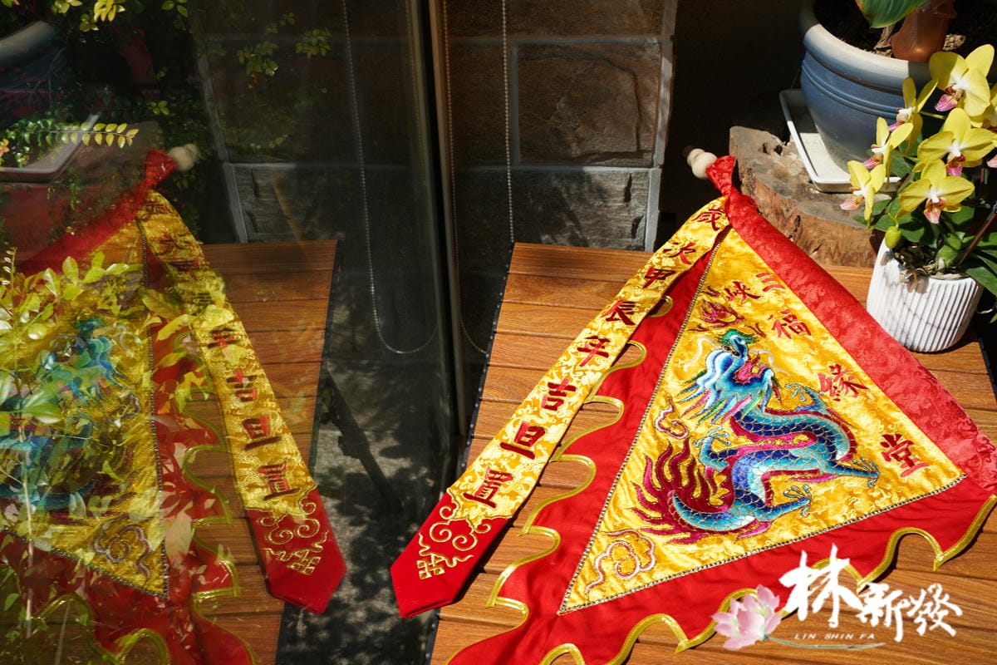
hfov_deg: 54.4
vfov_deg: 37.9
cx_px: 498
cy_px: 332
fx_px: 969
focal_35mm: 35
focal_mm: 35
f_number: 6.3
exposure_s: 1/400
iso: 100
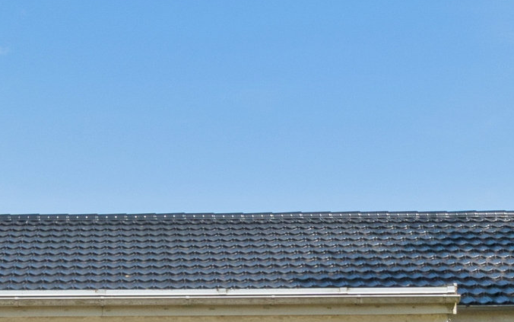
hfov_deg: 17.9
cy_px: 427
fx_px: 1615
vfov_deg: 11.1
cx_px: 105
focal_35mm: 115
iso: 250
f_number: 8
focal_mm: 17
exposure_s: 1/800
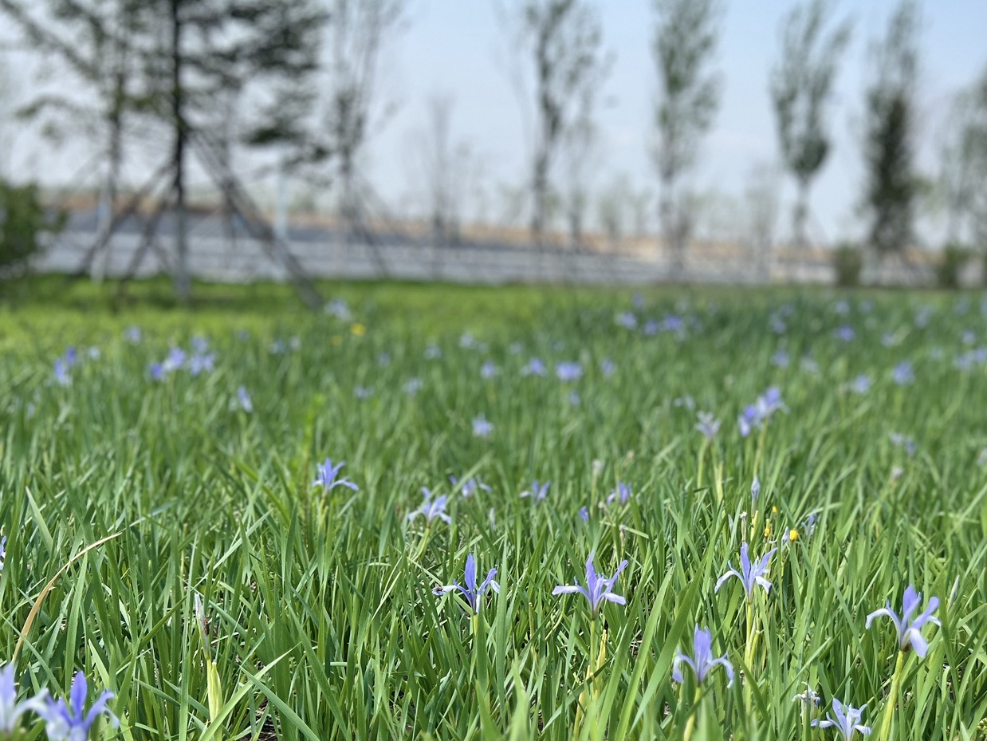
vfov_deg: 34.3
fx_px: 1198
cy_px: 432
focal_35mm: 42
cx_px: 745
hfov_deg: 43.3
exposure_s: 1/3356
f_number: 1.5
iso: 50
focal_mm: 5.7
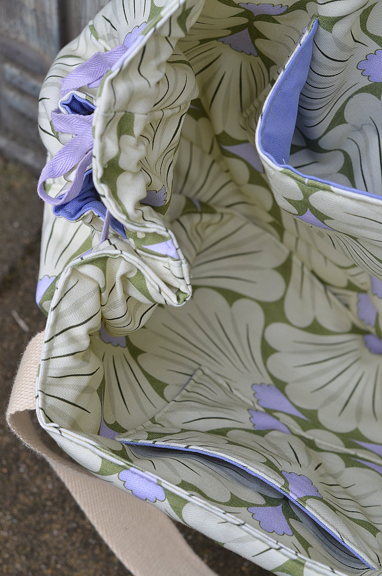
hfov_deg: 18.1
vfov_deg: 27.0
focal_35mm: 75
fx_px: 1199
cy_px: 288
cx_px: 191
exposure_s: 1/125
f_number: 5.6
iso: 200
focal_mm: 50
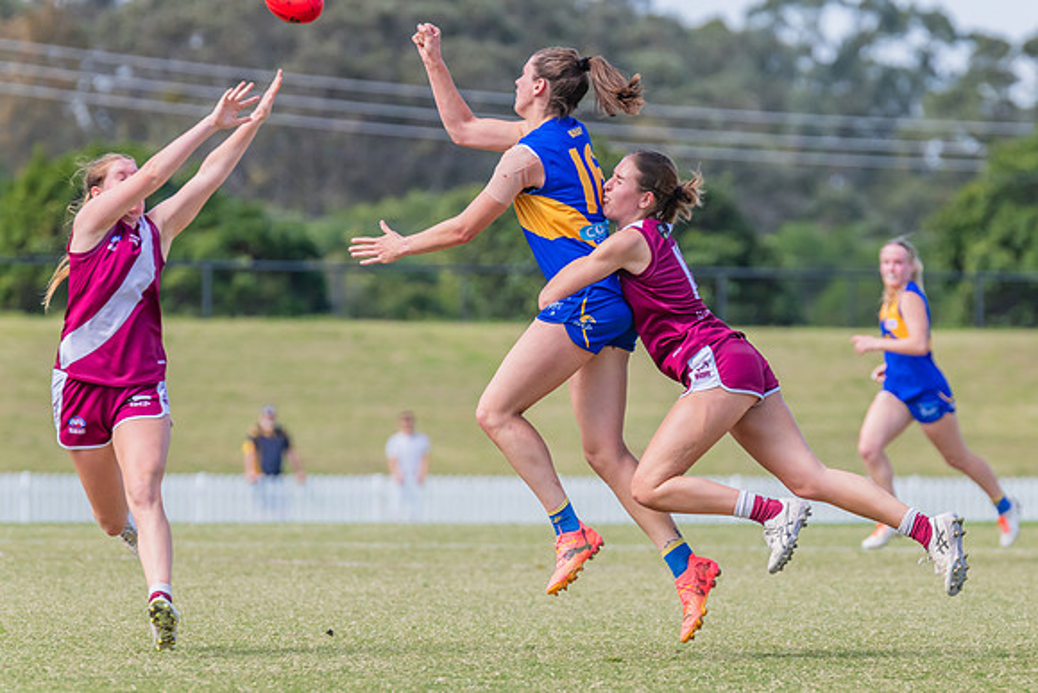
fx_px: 12124
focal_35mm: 420
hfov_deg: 4.9
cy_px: 370
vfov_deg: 3.3
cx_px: 554
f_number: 8
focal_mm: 380
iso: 800
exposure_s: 1/1250
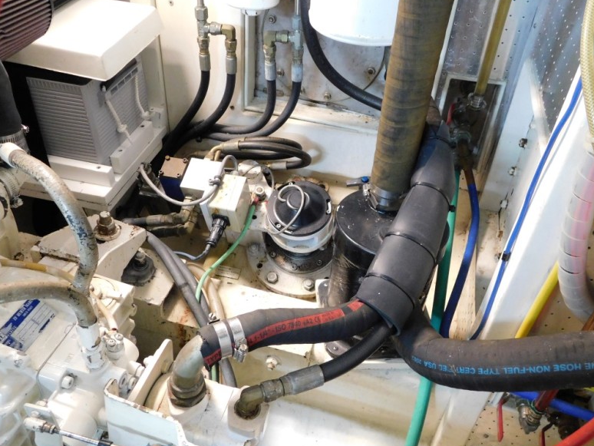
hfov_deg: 58.3
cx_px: 301
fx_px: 532
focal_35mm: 31
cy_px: 220
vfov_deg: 45.5
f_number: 3.2
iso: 500
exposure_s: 1/8
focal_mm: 5.3
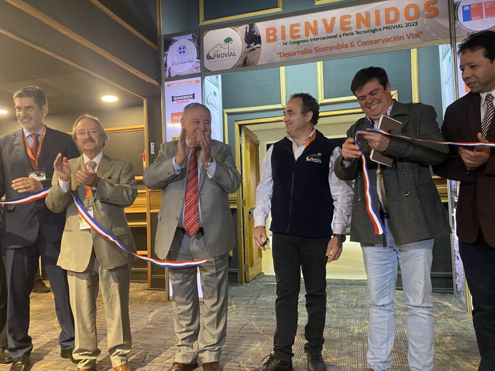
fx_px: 372
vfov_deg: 53.1
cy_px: 186
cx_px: 248
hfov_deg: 67.3
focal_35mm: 26
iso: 320
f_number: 1.8
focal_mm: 4.25
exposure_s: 1/50
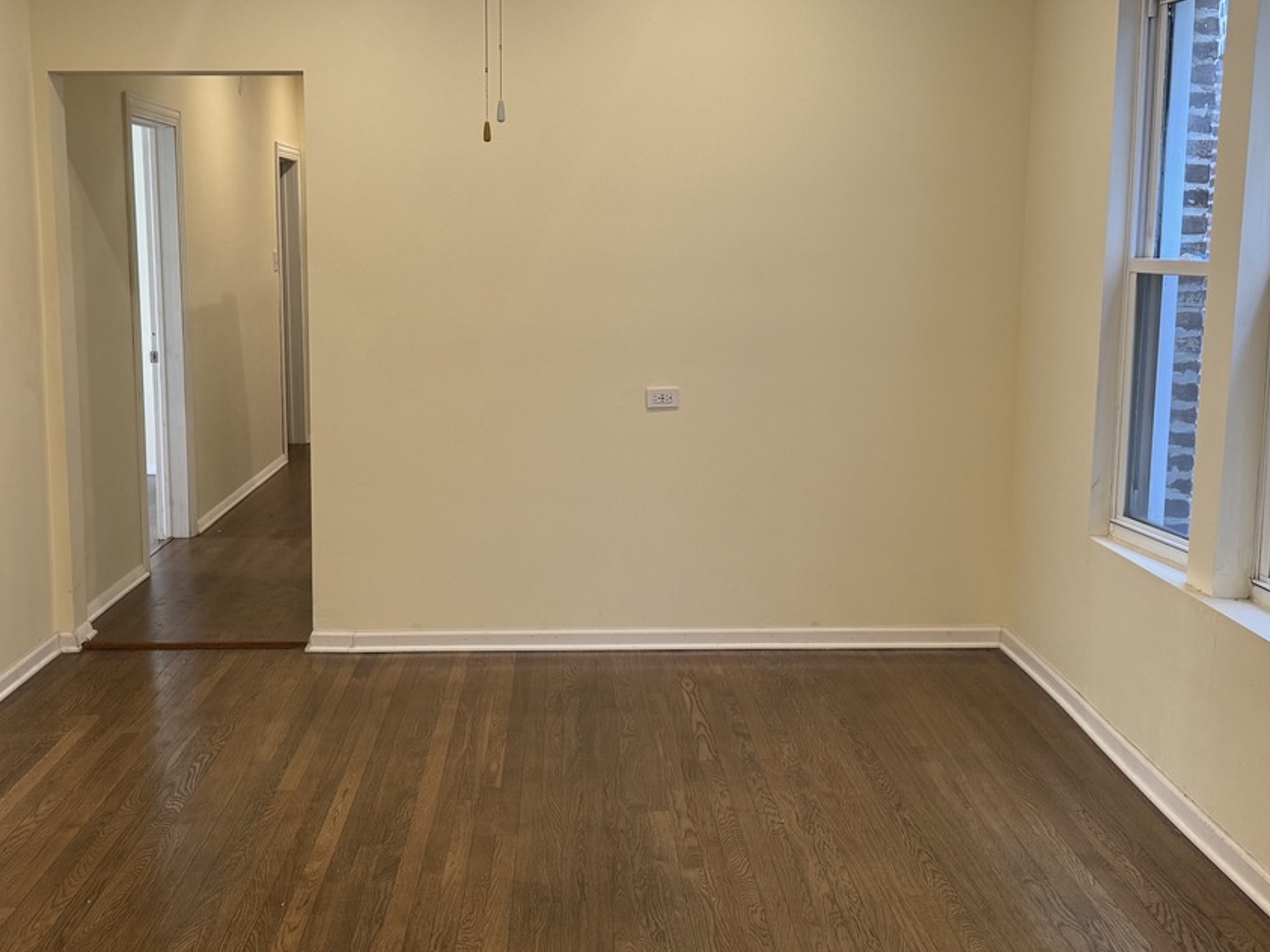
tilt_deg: -9.4
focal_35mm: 41
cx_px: 515
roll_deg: -0.3
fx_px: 1504
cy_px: 458
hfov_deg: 45.6
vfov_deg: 35.1
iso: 160
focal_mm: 6.76
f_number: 1.78
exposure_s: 1/120
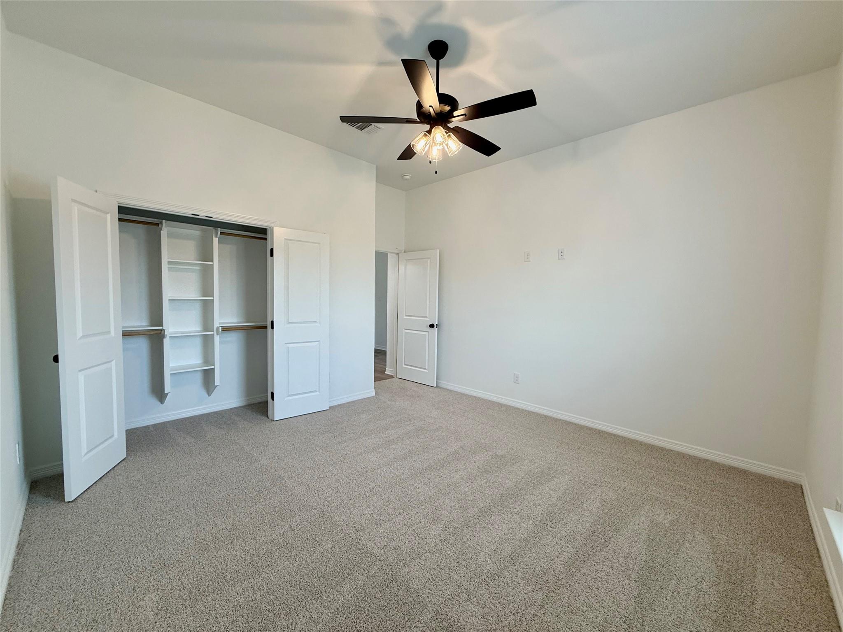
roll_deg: -1.3
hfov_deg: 102.1
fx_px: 341
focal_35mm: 14
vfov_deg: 85.7
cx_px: 422
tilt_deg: -2.8
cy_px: 316
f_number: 2.2
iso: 125
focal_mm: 2.22
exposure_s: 1/120
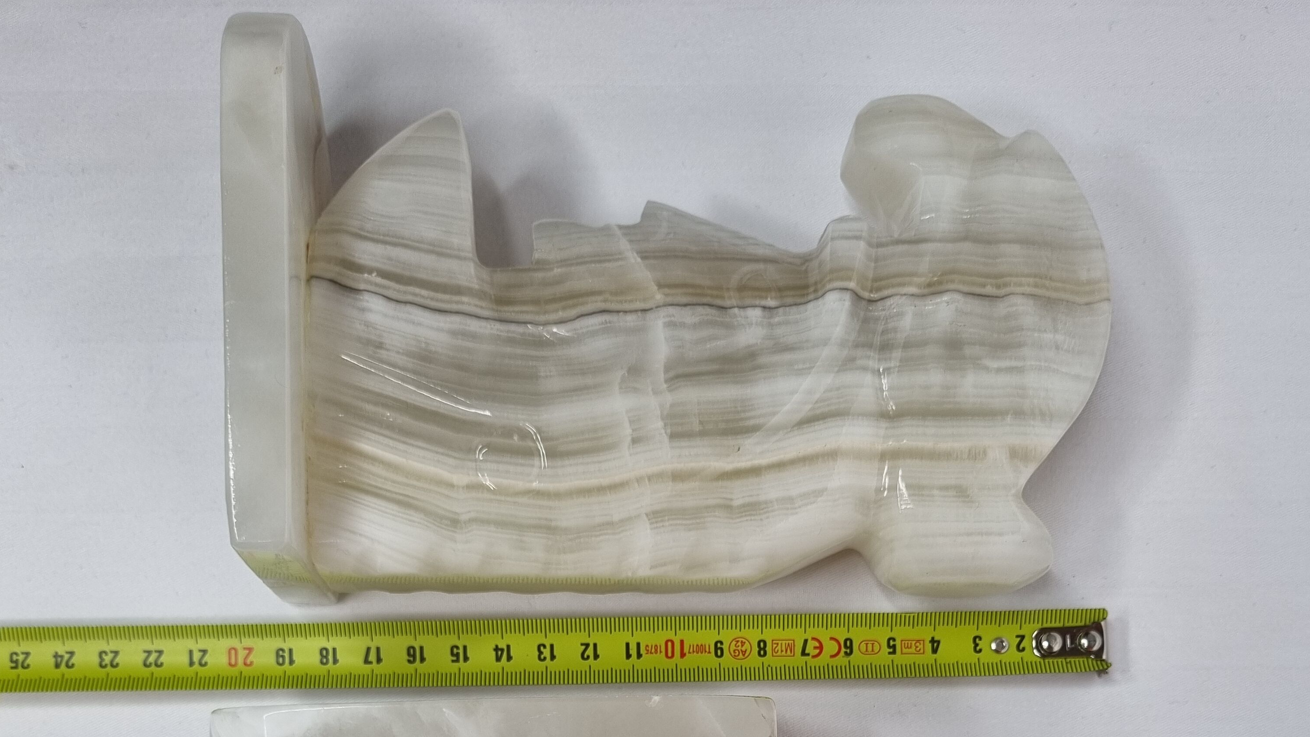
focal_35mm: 38
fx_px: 1320
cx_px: 657
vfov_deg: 28.7
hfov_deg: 52.8
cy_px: 778
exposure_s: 1/123
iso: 50
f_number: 1.8
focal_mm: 5.4
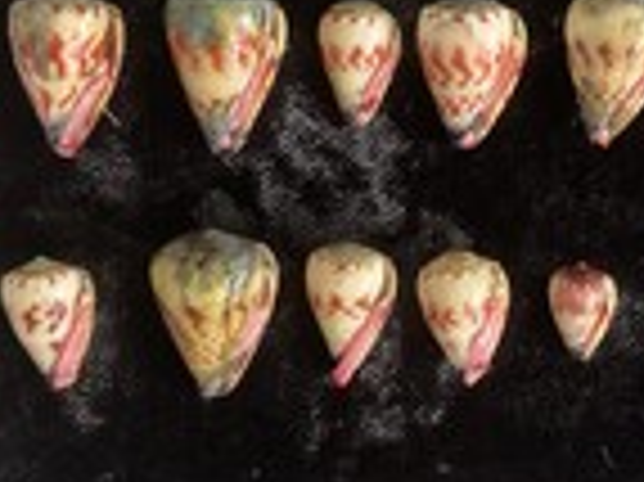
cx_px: 423
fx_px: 1320
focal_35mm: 71
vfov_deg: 20.6
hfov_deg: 27.3
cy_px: 309
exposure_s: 1/60
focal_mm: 3
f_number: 1.8
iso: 40
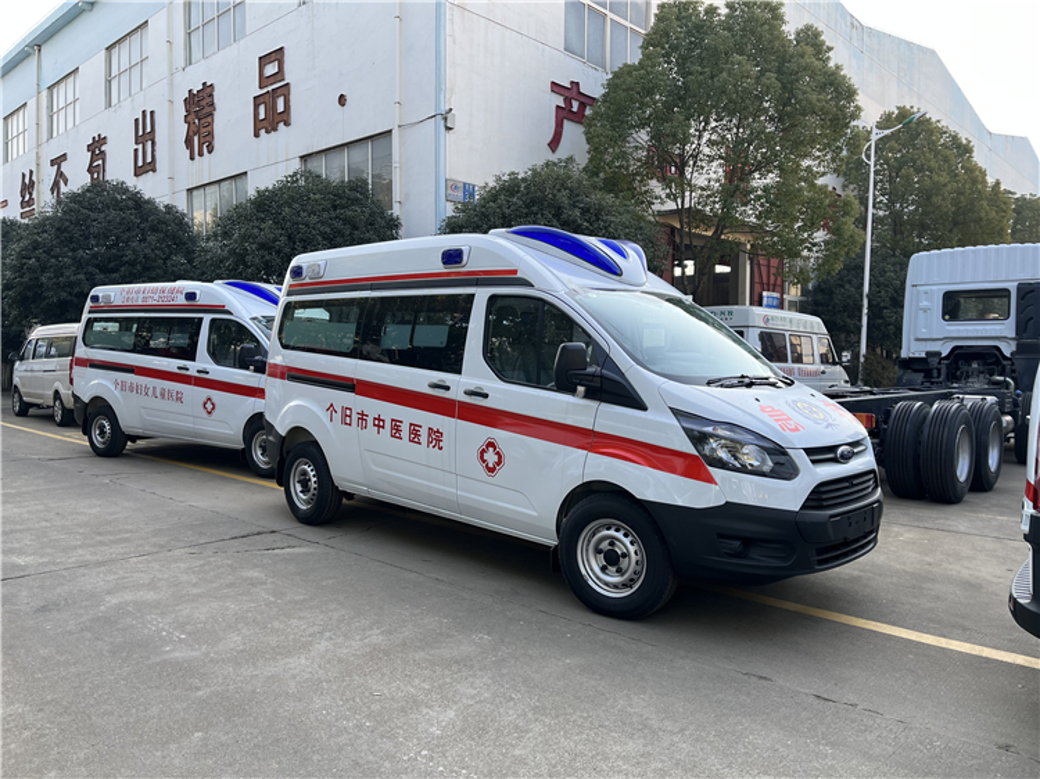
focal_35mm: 26
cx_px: 520
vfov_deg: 53.0
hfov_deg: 67.3
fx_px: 781
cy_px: 390
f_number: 1.6
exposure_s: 1/710
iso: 50
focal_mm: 5.1
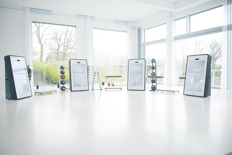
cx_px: 116
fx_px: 187
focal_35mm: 29
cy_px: 78
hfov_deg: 63.7
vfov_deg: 45.0
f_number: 2.8
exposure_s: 1/250
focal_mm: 29
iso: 320
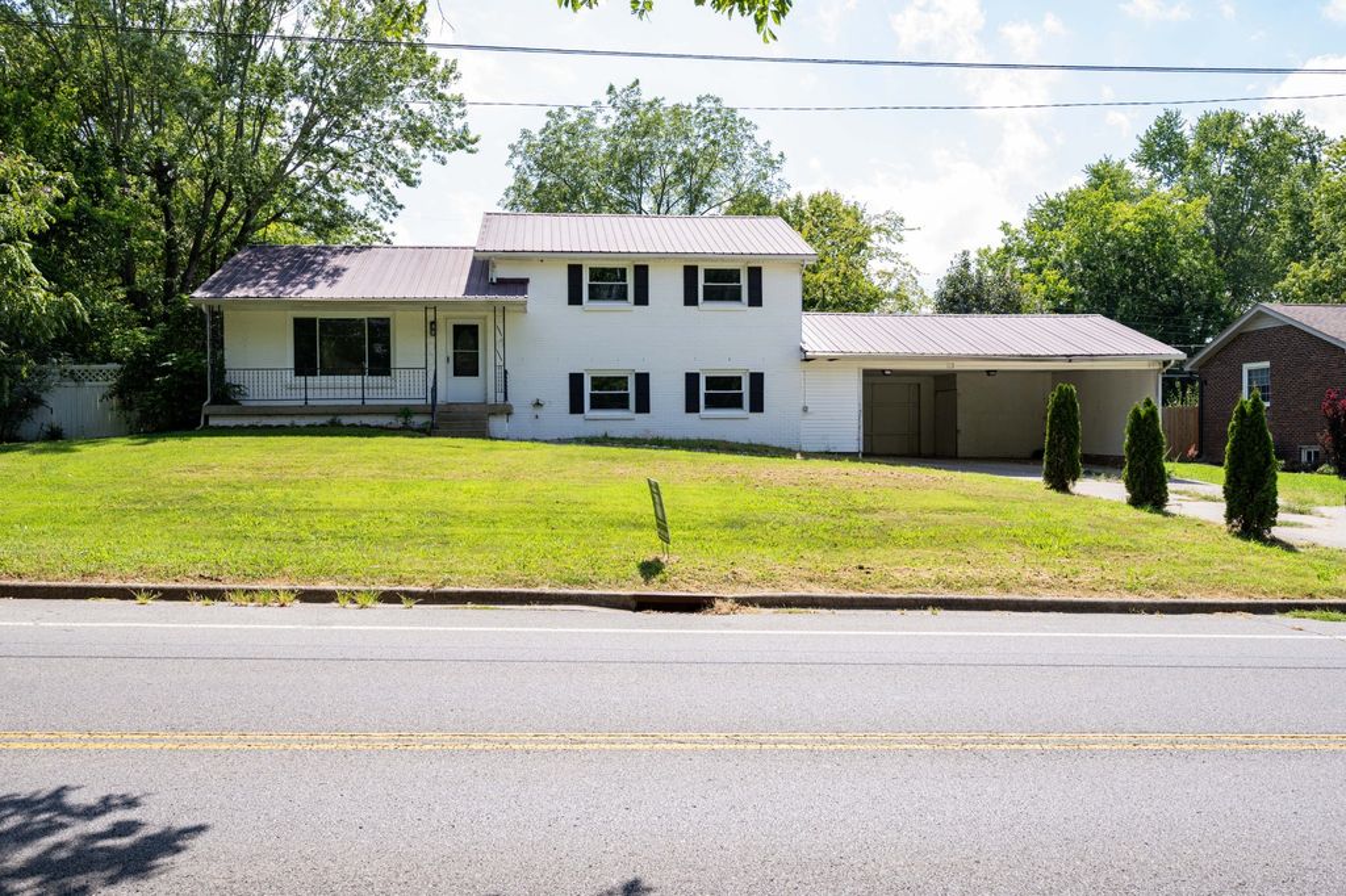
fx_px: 1028
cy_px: 448
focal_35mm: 28
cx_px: 673
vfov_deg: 47.1
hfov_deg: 66.4
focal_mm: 27.5
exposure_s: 1/125
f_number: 8
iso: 100
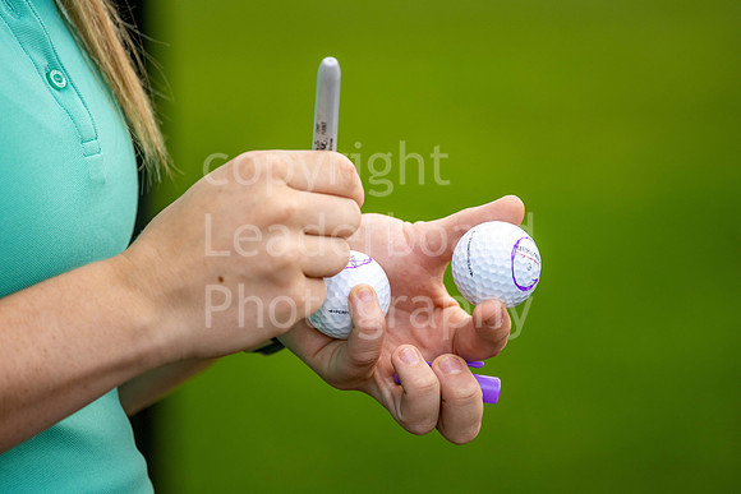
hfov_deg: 6.9
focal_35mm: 300
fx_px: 6176
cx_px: 370
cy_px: 247
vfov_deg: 4.6
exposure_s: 1/500
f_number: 4
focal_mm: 300
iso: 250
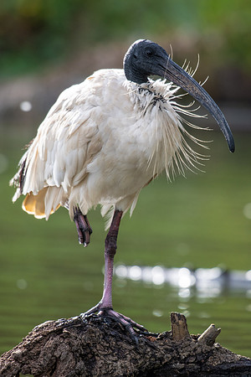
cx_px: 140
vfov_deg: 3.3
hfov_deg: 2.2
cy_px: 185
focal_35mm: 629
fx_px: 6577
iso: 280
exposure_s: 1/500
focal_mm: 410
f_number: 5.6
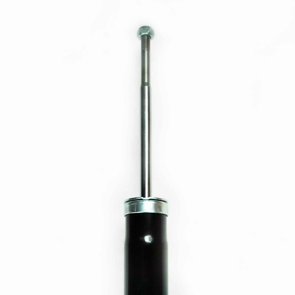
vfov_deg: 33.1
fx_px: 472
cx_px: 137
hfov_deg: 34.7
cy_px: 257
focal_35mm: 49
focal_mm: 22
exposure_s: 1/160
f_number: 6.3
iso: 200
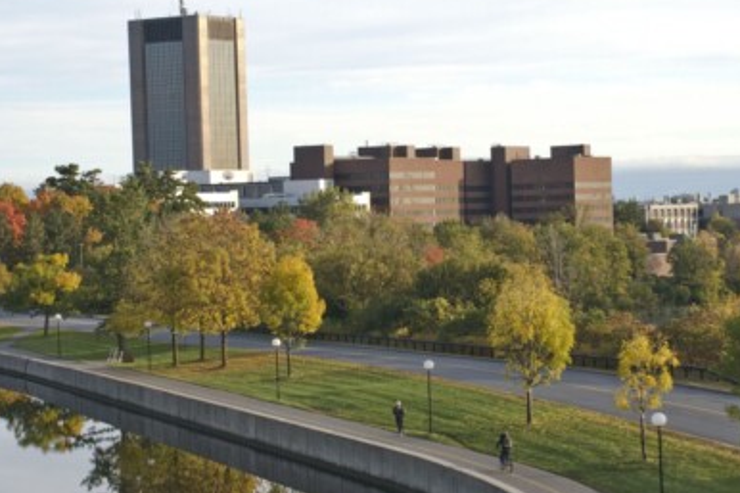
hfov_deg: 18.3
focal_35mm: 112
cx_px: 374
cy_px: 232
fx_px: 2301
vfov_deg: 12.2
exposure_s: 1/125
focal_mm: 48
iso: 125
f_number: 5.6
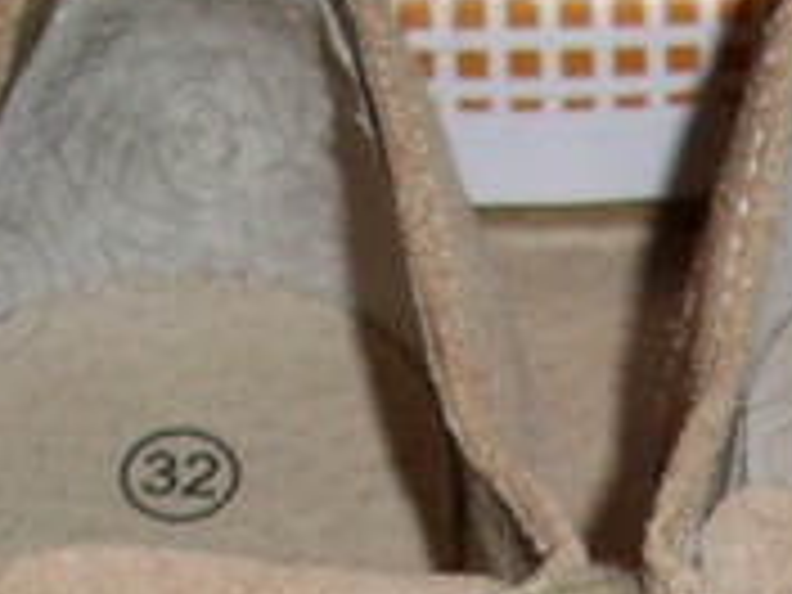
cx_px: 662
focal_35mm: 182
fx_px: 4164
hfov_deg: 10.8
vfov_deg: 7.6
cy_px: 1404
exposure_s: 1/40
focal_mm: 5.7
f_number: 2.9
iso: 80
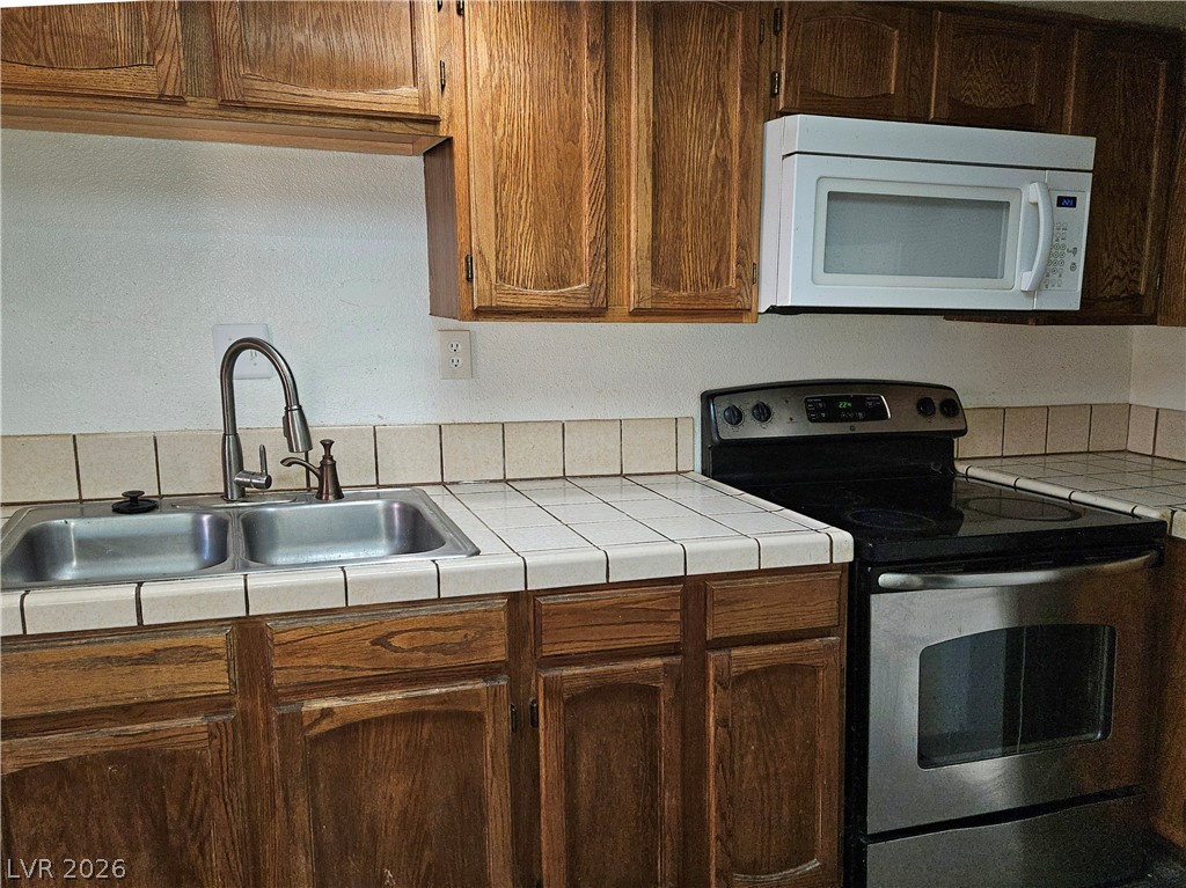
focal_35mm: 23
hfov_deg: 74.0
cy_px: 444
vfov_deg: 58.8
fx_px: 788
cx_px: 593
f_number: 1.8
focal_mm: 5.4
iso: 100
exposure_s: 1/24
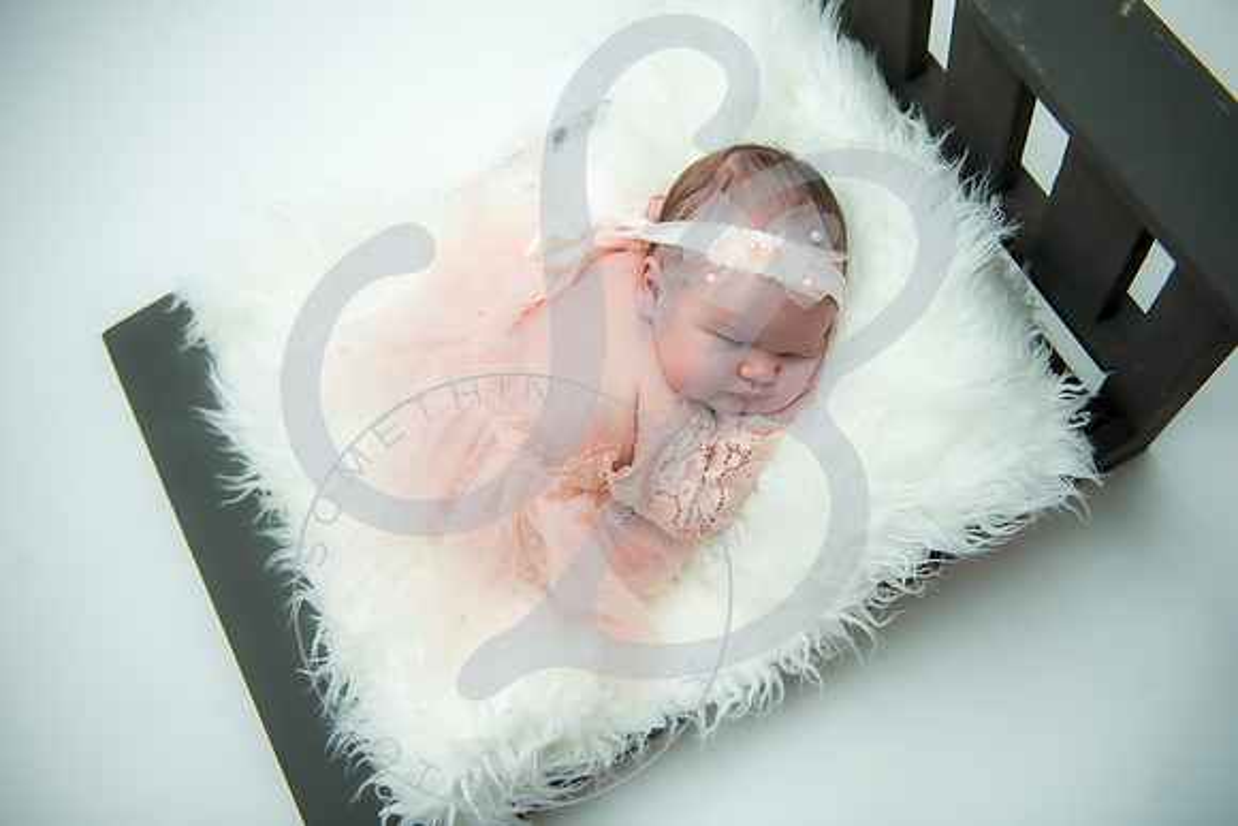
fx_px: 1204
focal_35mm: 35
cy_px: 413
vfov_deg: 37.9
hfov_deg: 54.4
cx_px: 619
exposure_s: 1/125
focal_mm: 35
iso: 200
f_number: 2.8
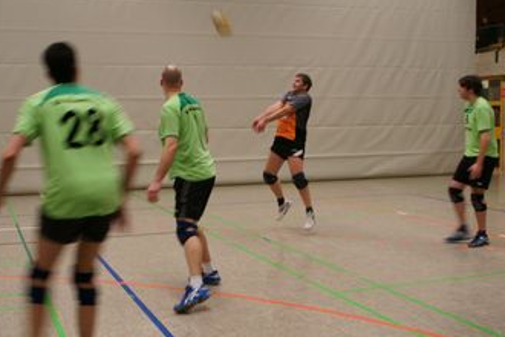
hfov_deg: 39.6
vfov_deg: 27.0
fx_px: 701
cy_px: 175
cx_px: 262
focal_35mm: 50
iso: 500
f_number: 3.5
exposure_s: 1/30
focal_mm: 22
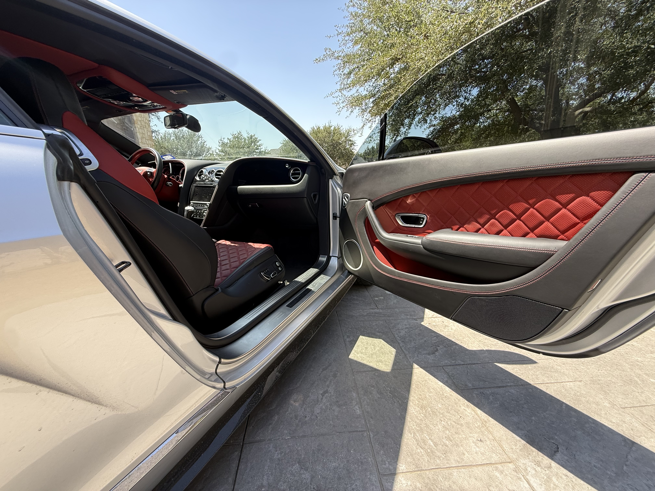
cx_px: 328
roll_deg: +2.6
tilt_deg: -15.1
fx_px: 265
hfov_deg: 102.1
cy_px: 246
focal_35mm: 14
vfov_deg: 85.7
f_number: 2.2
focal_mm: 2.22
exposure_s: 1/259
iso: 50
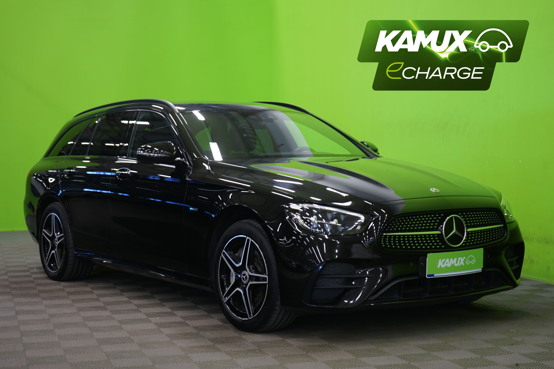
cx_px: 277
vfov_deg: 22.3
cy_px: 184
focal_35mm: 61
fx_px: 939
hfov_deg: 32.9
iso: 400
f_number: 5.6
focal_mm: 61
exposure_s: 1/8
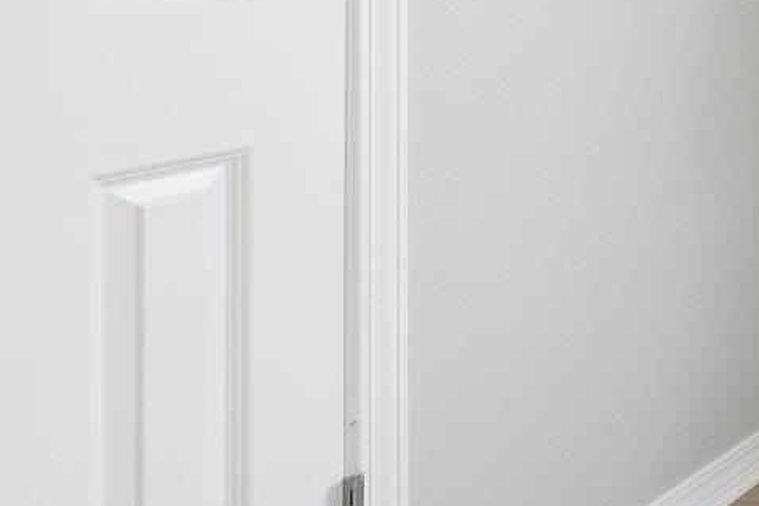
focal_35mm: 56
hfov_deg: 19.0
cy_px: -71
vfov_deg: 22.6
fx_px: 1181
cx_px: 1545
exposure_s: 1/1.67
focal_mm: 13
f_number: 10
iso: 500
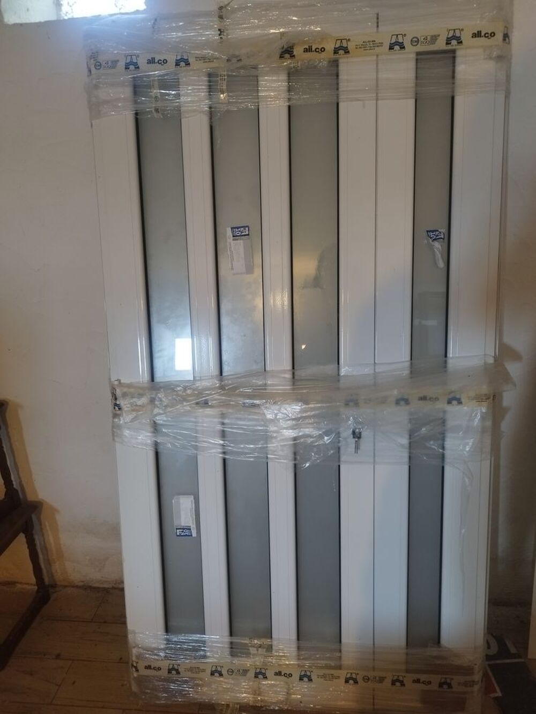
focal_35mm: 24
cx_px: 268
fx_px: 495
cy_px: 357
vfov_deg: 71.6
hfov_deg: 56.8
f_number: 1.89
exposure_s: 1/33.3
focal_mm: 5.89
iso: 400
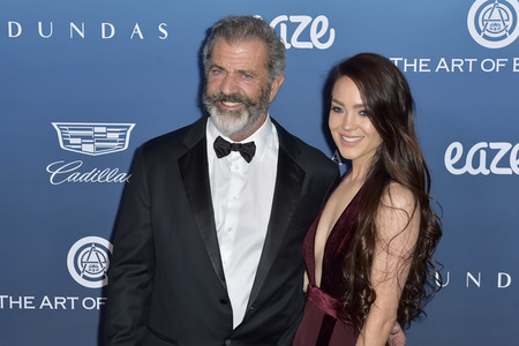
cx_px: 260
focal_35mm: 56
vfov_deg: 24.2
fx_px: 807
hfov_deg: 35.6
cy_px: 173
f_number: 5.6
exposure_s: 1/250
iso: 250
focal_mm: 56
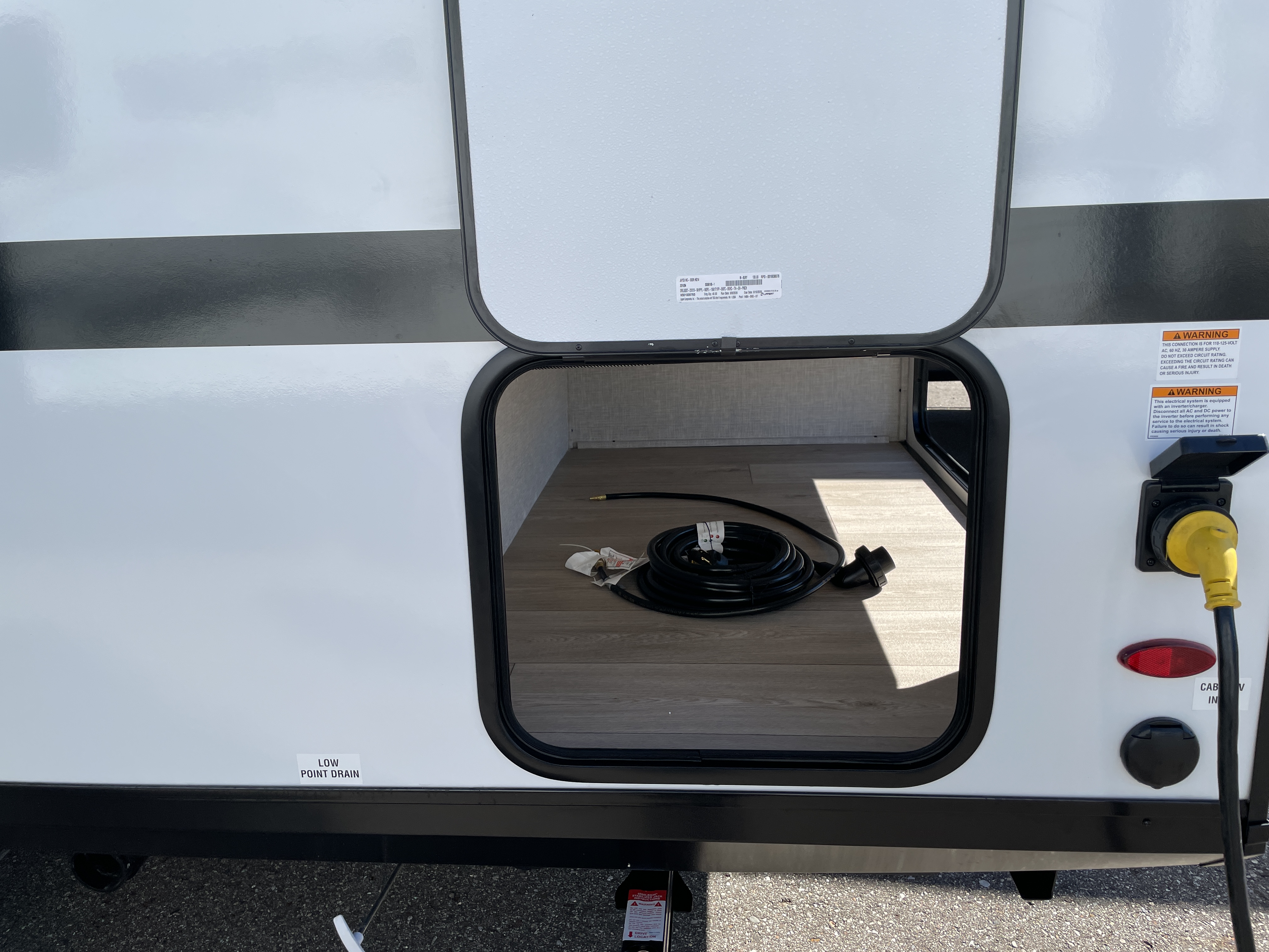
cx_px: 634
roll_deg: +2.0
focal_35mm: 26
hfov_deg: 67.3
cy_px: 476
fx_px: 953
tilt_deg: -14.3
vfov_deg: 53.1
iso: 32
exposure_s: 1/1742
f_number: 1.6
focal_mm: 4.2
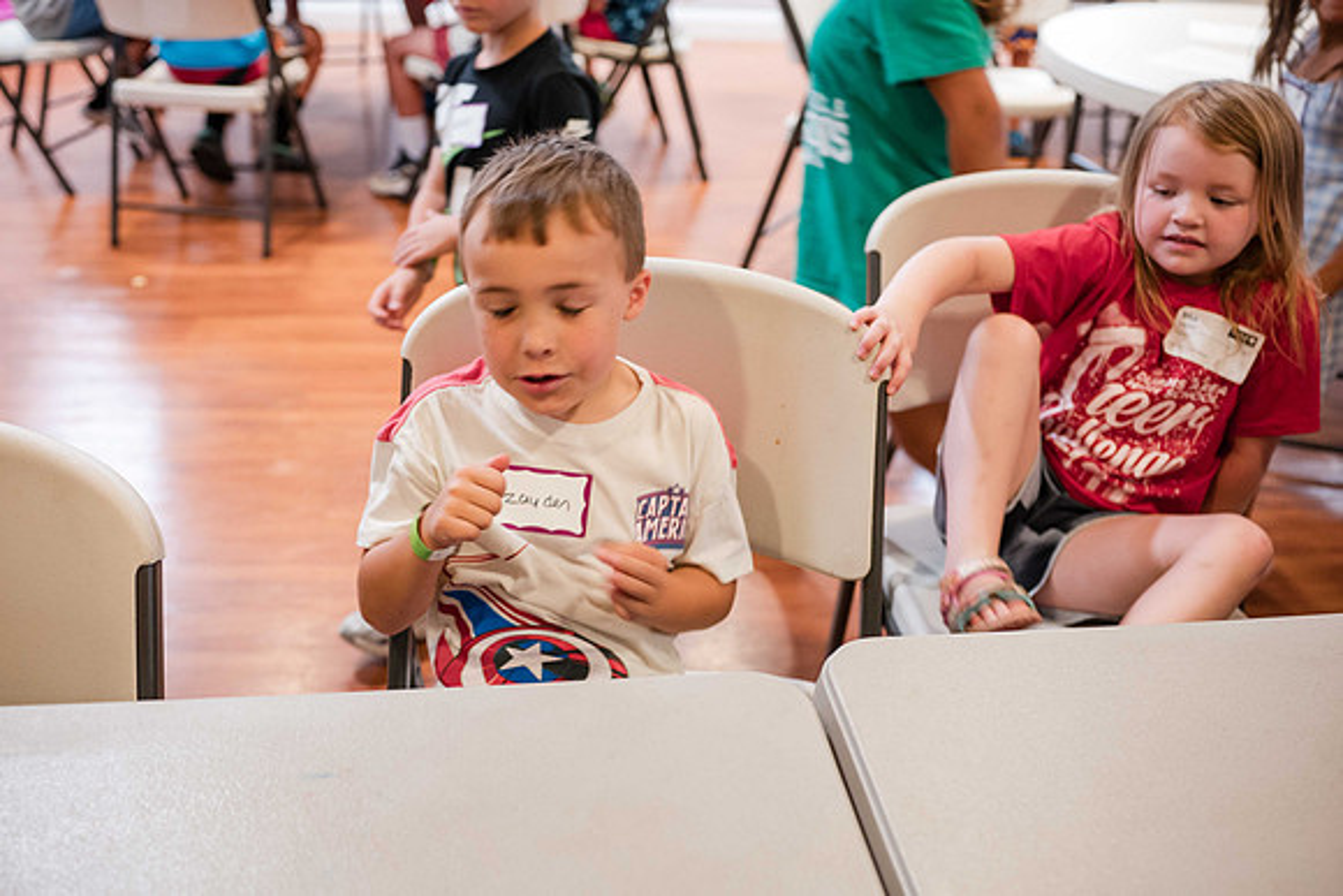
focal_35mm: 38
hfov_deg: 51.2
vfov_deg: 35.4
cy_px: 447
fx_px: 1403
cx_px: 656
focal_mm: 35
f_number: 2.8
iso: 2800
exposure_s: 1/125
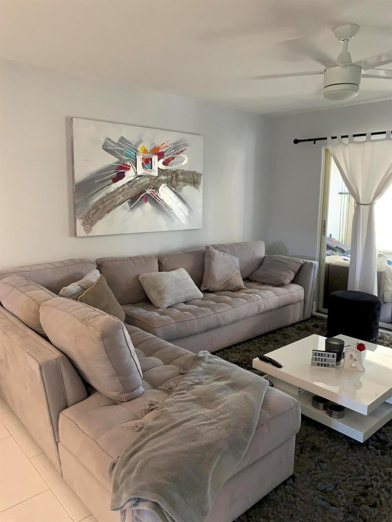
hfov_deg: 53.1
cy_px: 261
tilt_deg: -8.4
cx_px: 196
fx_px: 393
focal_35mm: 26
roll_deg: -0.9
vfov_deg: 67.3
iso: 320
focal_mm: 4.25
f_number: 1.8
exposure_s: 1/60
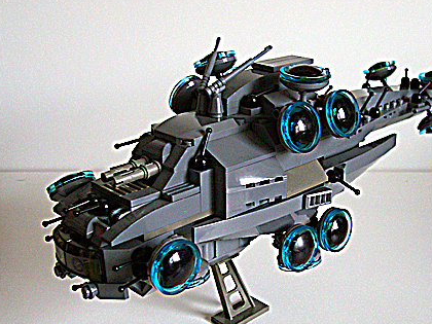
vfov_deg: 29.1
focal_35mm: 50
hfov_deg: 38.1
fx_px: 624
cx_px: 248
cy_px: 188
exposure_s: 1/39.3
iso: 145
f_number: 2.9
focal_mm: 7
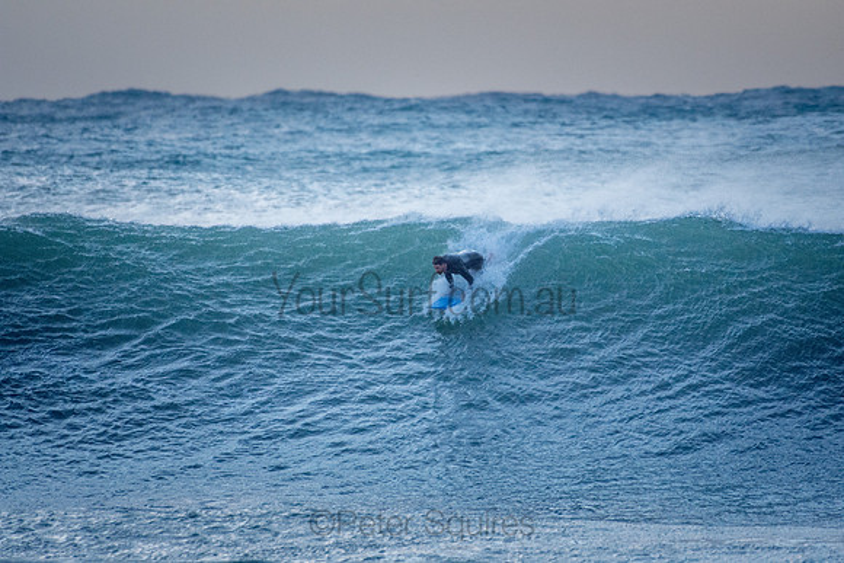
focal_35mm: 750
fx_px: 17587
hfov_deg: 2.7
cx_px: 422
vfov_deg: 1.8
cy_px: 282
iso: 2000
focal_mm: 500
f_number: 5.6
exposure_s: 1/800
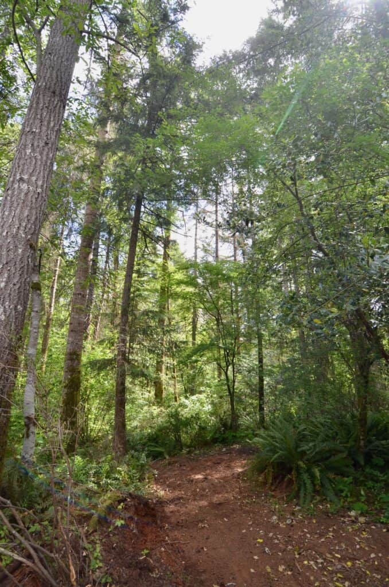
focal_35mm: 16
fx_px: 269
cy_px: 294
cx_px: 194
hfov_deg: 71.8
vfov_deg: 95.1
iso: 400
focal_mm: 11
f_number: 5.6
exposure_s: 1/125
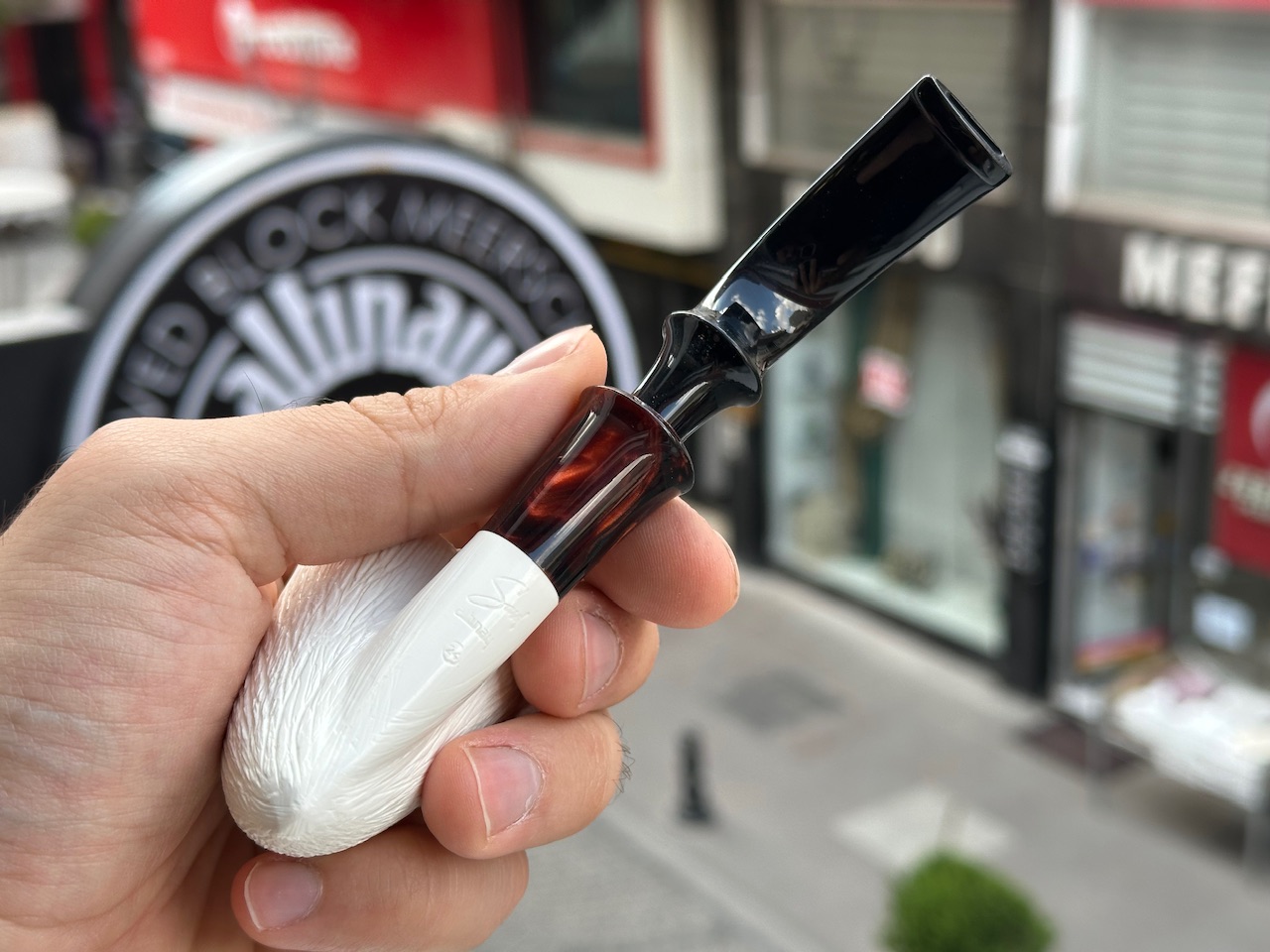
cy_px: 476
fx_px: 1761
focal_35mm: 48
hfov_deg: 39.7
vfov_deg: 30.3
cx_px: 635
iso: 64
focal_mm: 6.86
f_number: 1.78
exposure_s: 1/375
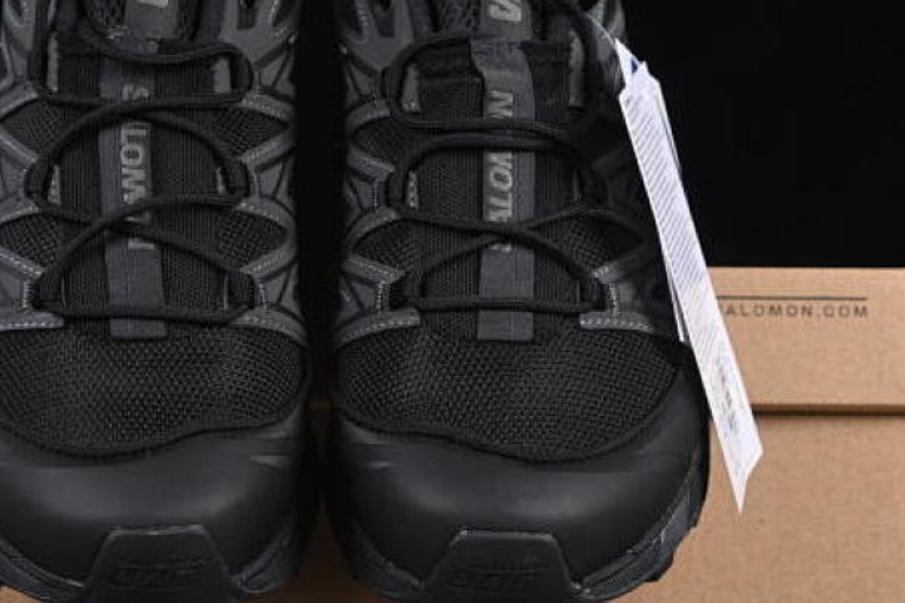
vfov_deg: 10.3
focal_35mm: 133
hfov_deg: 15.4
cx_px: 363
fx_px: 3343
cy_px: 287
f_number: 6.3
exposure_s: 1/60
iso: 160
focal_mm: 50
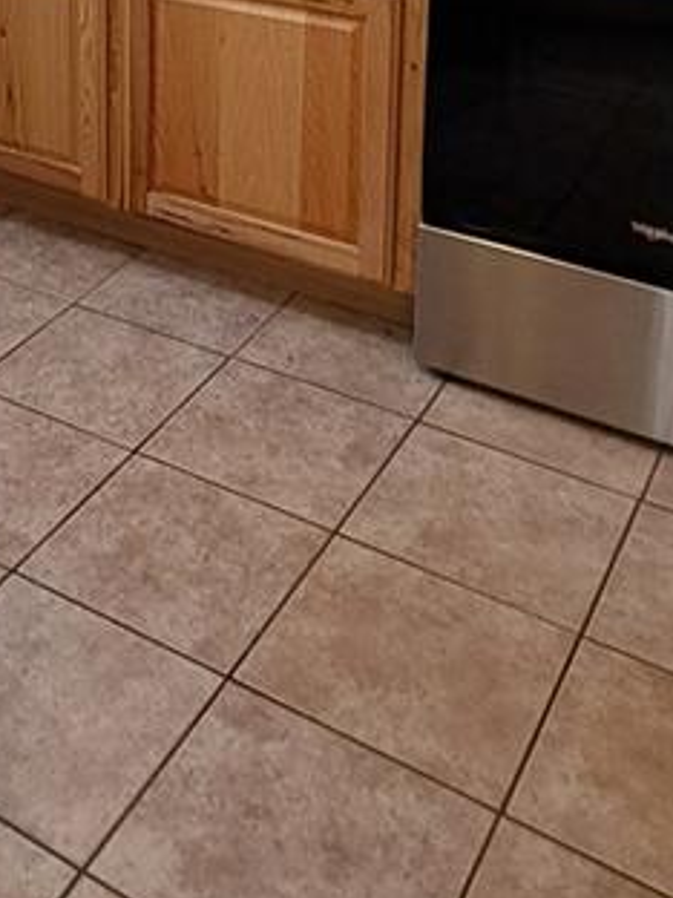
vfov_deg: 31.6
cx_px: -78
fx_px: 1296
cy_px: -193
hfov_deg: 26.6
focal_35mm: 50
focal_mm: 1.74
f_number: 2.2
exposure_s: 1/40
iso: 50
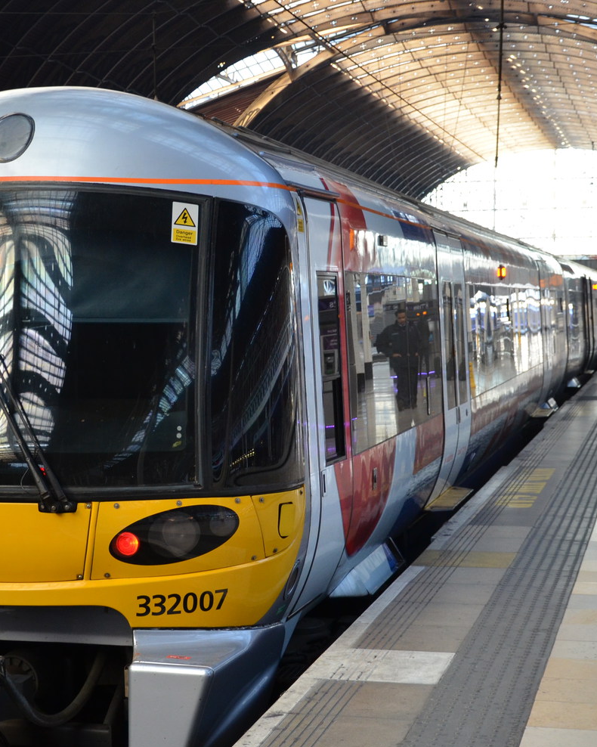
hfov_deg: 21.5
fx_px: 1569
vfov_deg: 26.7
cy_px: 451
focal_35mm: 71
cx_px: 241
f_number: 4
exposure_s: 1/60
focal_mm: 26
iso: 500
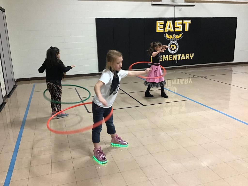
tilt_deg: -14.7
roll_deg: +0.9
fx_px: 222
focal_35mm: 31
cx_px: 124
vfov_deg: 45.4
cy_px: 93
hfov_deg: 58.4
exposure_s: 1/30
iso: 125
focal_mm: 3.3
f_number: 2.4
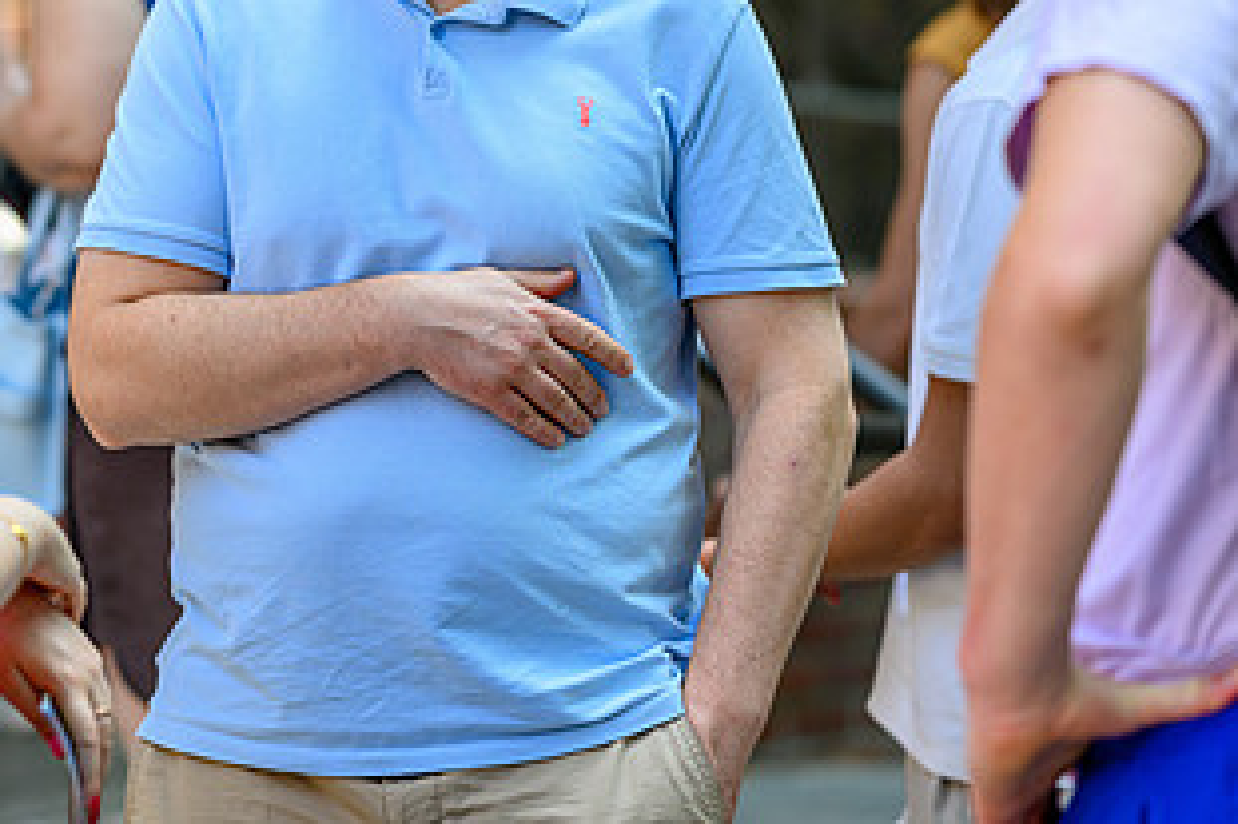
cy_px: 133
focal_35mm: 159
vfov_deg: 8.6
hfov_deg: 12.9
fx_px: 5465
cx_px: 263
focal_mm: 85
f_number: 1.8
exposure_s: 1/1000
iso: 360
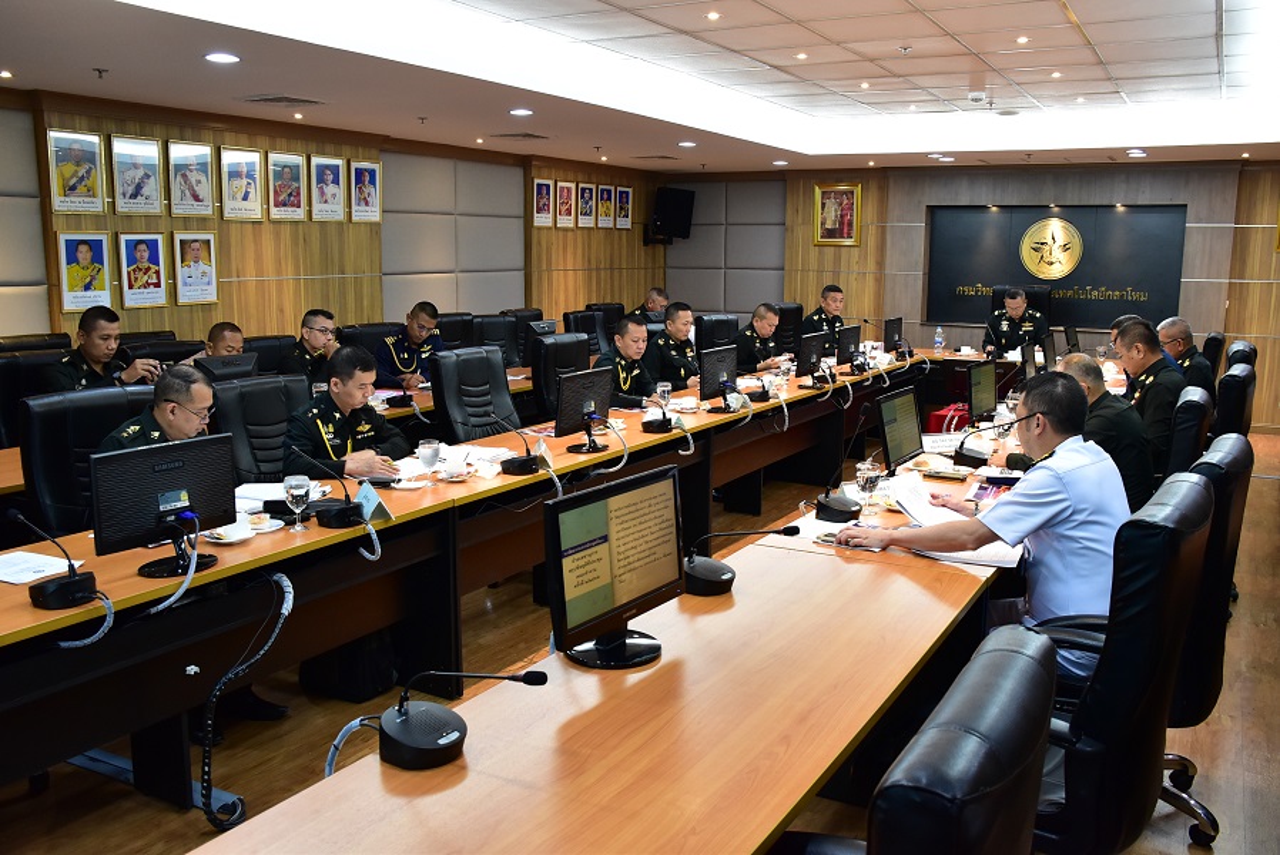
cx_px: 640
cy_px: 428
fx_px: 1067
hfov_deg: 61.9
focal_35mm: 30
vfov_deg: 43.7
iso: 1250
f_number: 5.6
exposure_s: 1/30
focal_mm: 20
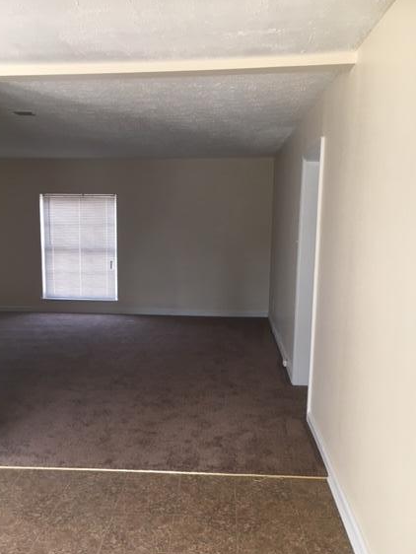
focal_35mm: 33
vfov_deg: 55.3
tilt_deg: -9.3
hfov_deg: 42.9
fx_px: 528
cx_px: 181
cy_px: 296
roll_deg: +0.0
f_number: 2.2
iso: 40
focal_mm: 4.15
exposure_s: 1/30
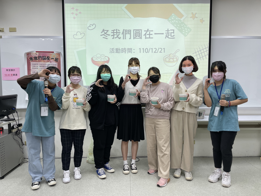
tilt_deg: -4.0
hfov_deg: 67.3
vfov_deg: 53.1
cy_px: 98
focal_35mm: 26
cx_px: 130
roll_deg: -0.2
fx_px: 196
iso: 50
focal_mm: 4.2
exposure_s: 1/120
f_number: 1.6
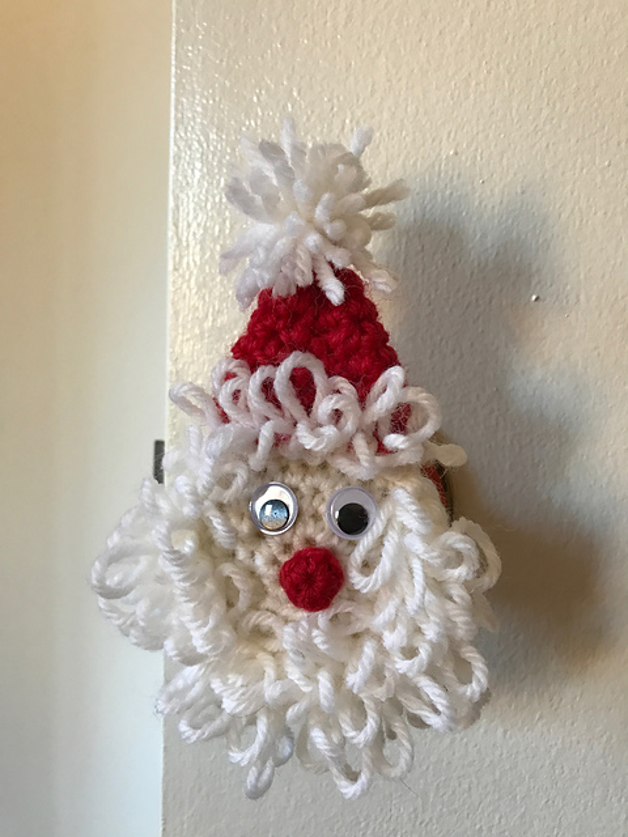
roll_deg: -2.6
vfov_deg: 63.4
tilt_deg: -7.9
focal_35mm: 28
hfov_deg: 49.7
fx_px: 677
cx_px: 314
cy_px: 418
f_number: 1.8
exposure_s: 1/20
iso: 40
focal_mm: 3.99
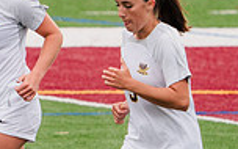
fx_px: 14782
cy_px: 63
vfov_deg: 0.6
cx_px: -74
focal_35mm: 2279
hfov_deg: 0.9
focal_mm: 500
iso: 640
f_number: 6.3
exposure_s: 1/1600
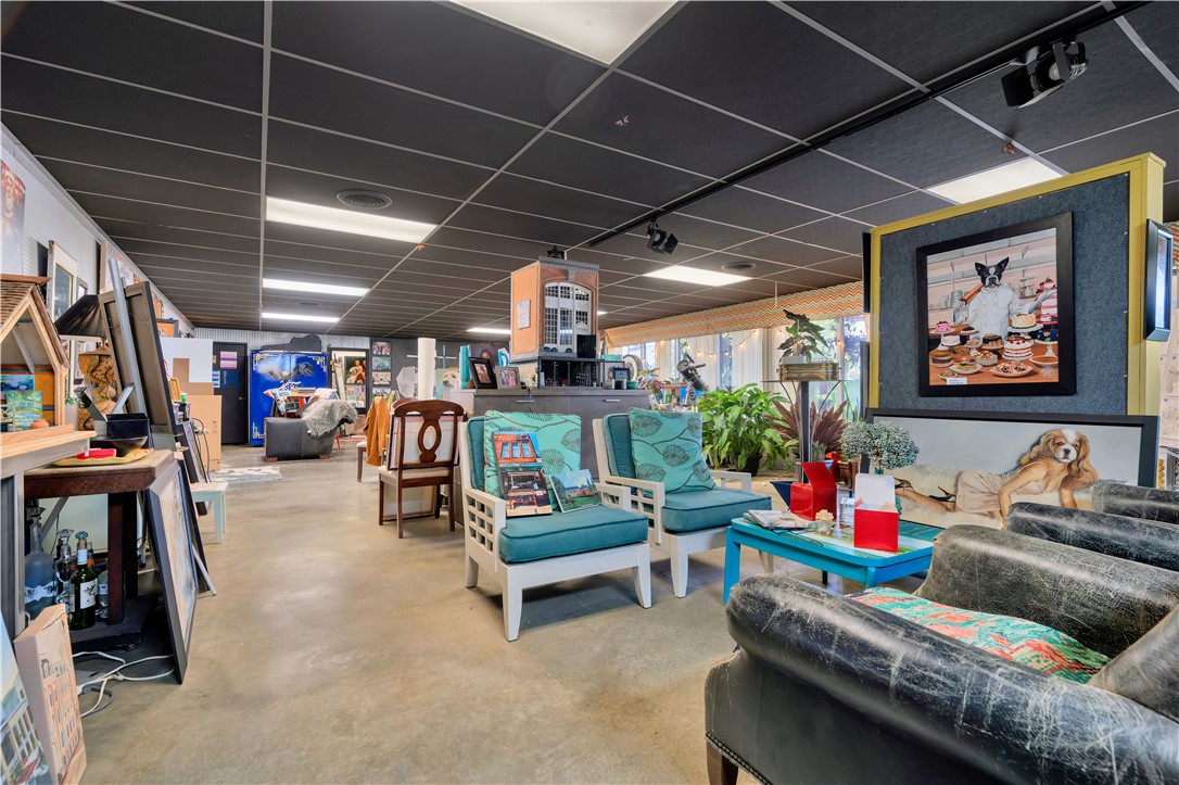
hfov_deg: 96.8
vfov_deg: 73.7
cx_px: 590
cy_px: 392
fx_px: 524
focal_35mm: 16
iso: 100
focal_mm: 16
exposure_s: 1
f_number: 6.3
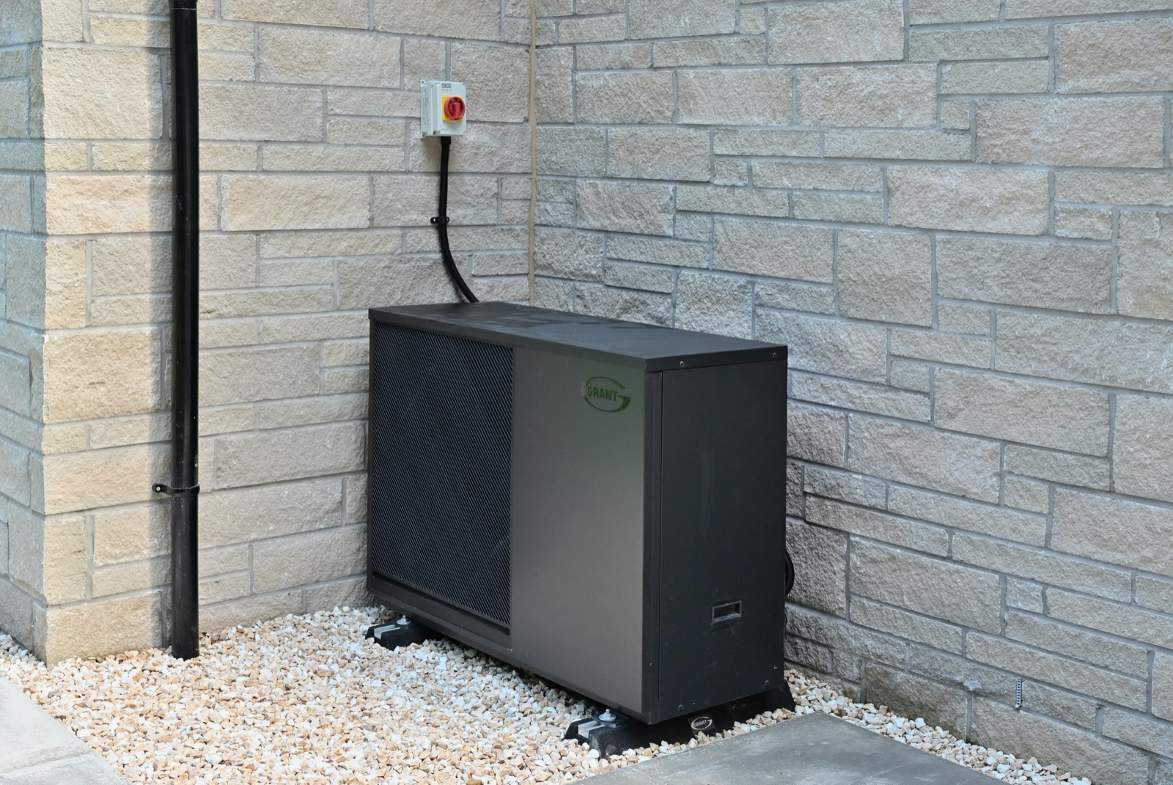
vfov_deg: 31.3
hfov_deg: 45.4
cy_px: 392
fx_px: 1403
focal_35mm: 43
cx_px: 586
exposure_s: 1/200
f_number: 8
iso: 1000
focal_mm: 43
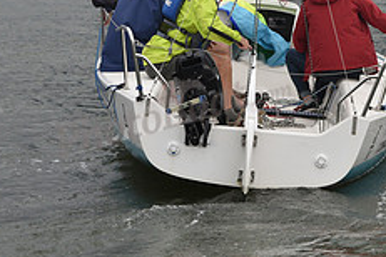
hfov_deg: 11.6
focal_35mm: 176
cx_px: 379
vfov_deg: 7.8
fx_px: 1887
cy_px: 4
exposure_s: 1/800
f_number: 7.1
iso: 400
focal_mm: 70
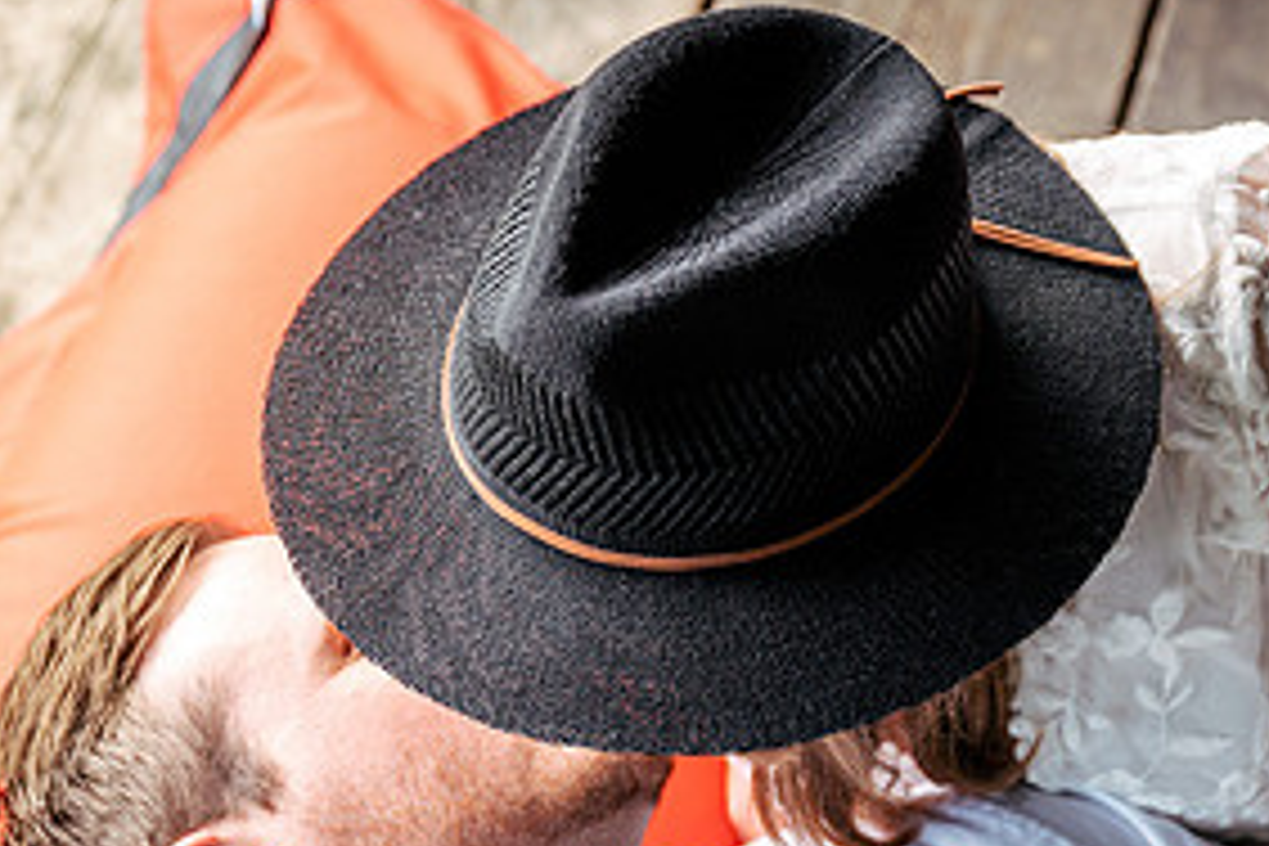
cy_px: 662
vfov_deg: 12.5
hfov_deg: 18.7
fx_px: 3842
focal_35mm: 109
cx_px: 832
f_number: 3.2
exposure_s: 1/250
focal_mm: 53
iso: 400
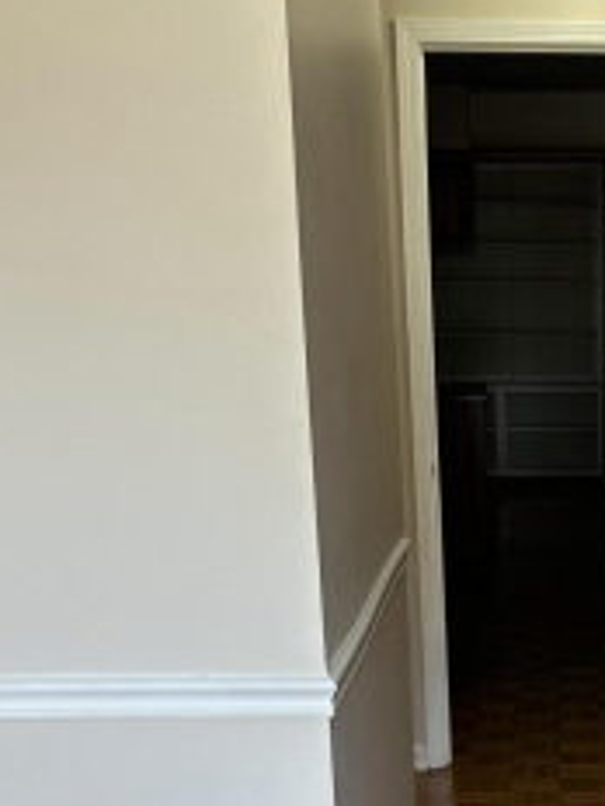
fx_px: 1608
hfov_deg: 20.6
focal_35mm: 69
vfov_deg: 26.0
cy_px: 891
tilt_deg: -17.6
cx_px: 605
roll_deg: -1.0
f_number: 1.78
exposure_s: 1/121
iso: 64
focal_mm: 6.86
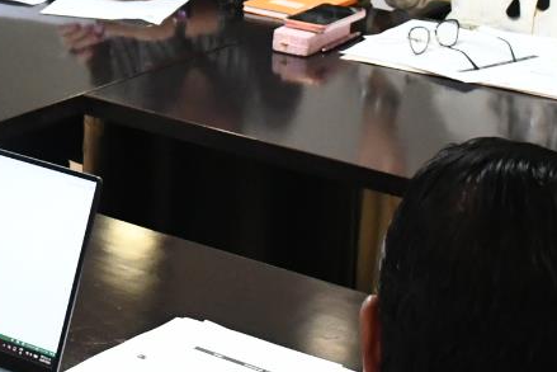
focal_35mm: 144
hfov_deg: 14.1
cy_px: -70
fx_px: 2229
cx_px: 56
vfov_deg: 9.4
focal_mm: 26
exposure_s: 1/80
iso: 5000
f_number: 5.6
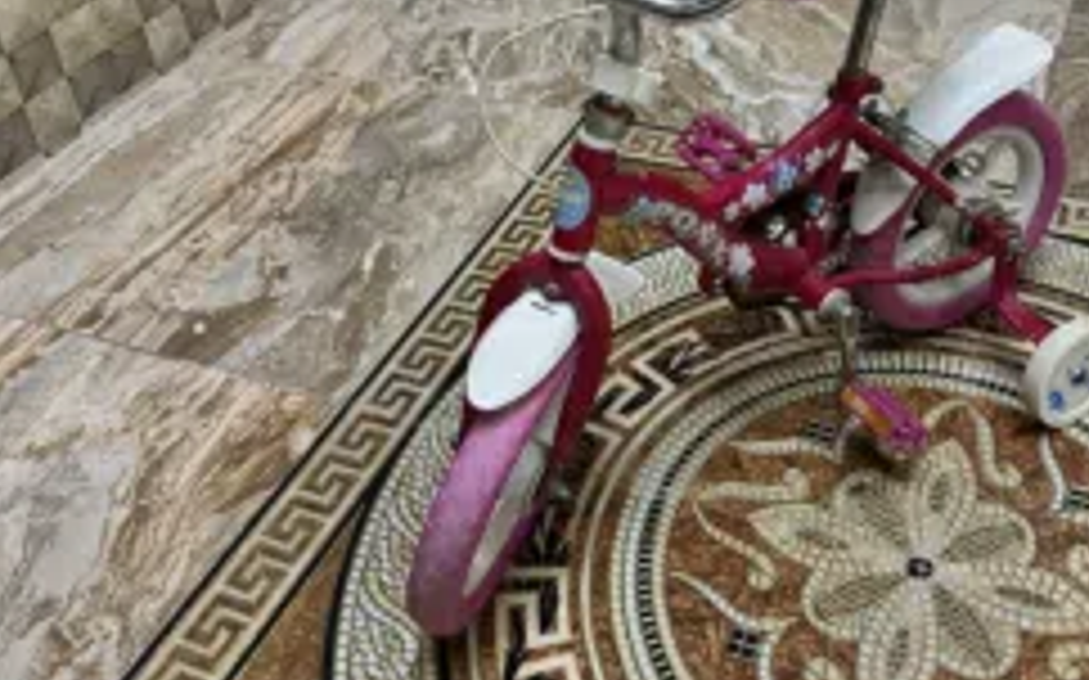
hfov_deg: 47.0
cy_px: 104
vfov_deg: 29.6
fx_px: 1246
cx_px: 630
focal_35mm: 42
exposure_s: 1/50
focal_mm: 6.86
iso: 640
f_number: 1.78
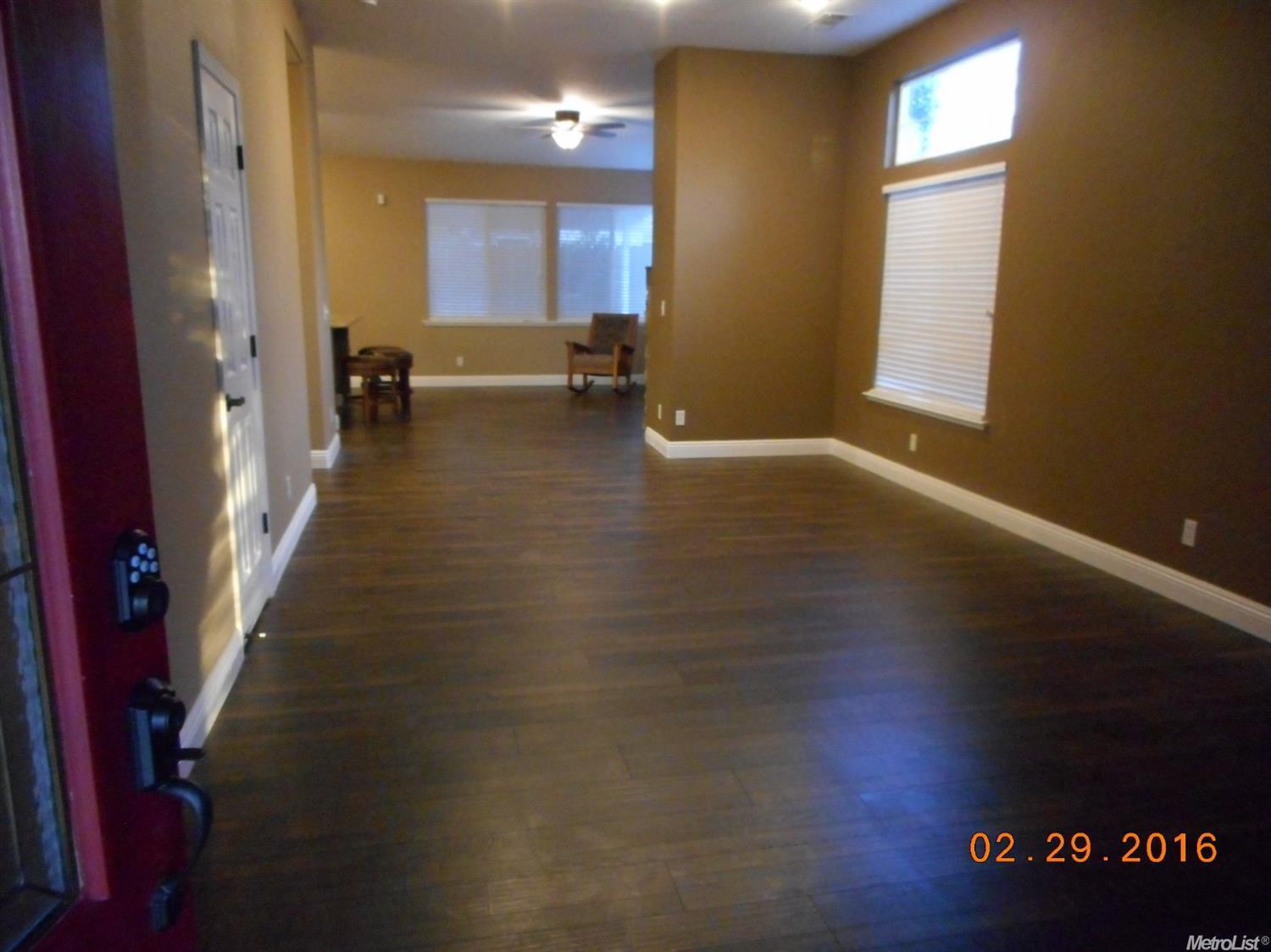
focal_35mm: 25
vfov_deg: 54.9
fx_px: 918
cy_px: 476
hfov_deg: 69.4
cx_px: 636
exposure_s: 1/13
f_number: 3.7
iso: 800
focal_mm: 4.5
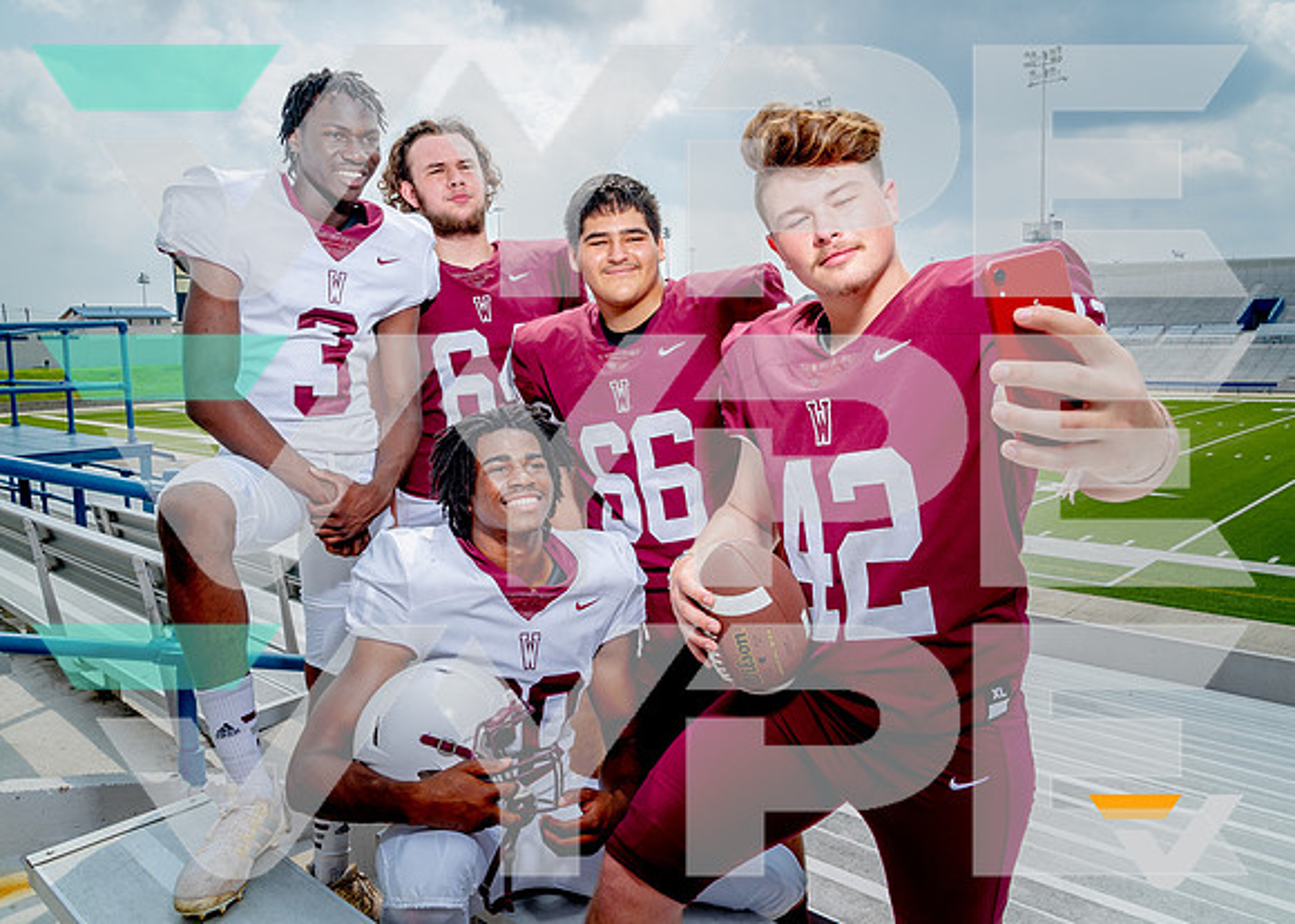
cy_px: 437
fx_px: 974
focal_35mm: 26
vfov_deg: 50.7
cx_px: 627
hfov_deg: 67.2
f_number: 11
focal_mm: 24
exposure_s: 1/125
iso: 100
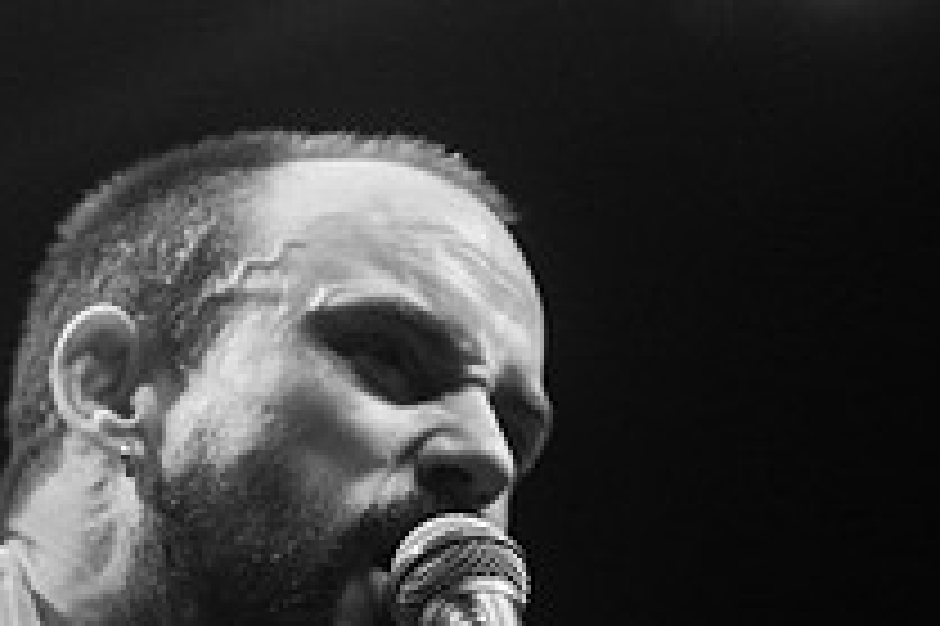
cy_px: 727
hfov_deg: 9.3
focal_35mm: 222
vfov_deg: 6.1
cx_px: 495
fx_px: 5792
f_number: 3.2
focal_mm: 80
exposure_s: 1/200
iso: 1600
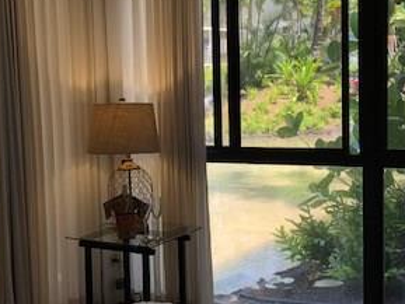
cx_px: 116
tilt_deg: -6.2
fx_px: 726
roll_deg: +2.9
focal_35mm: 62
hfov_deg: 30.8
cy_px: 170
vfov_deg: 23.7
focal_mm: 3.99
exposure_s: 1/120
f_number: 1.8
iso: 32
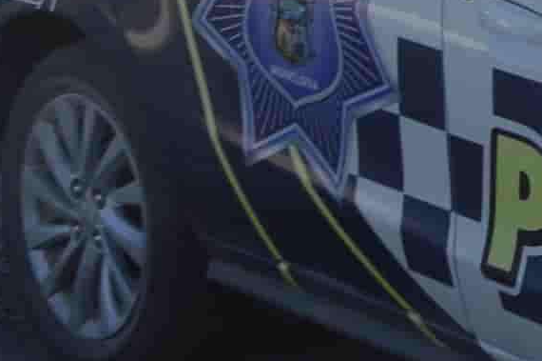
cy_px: -507
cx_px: 1348
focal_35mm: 174
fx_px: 2617
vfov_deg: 7.4
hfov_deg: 10.1
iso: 100
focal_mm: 22
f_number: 8
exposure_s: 1/250
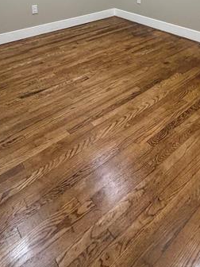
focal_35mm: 32
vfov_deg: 47.6
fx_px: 247
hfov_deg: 44.0
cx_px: 115
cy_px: 3
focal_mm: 2.22
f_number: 2.2
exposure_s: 1/60
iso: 250
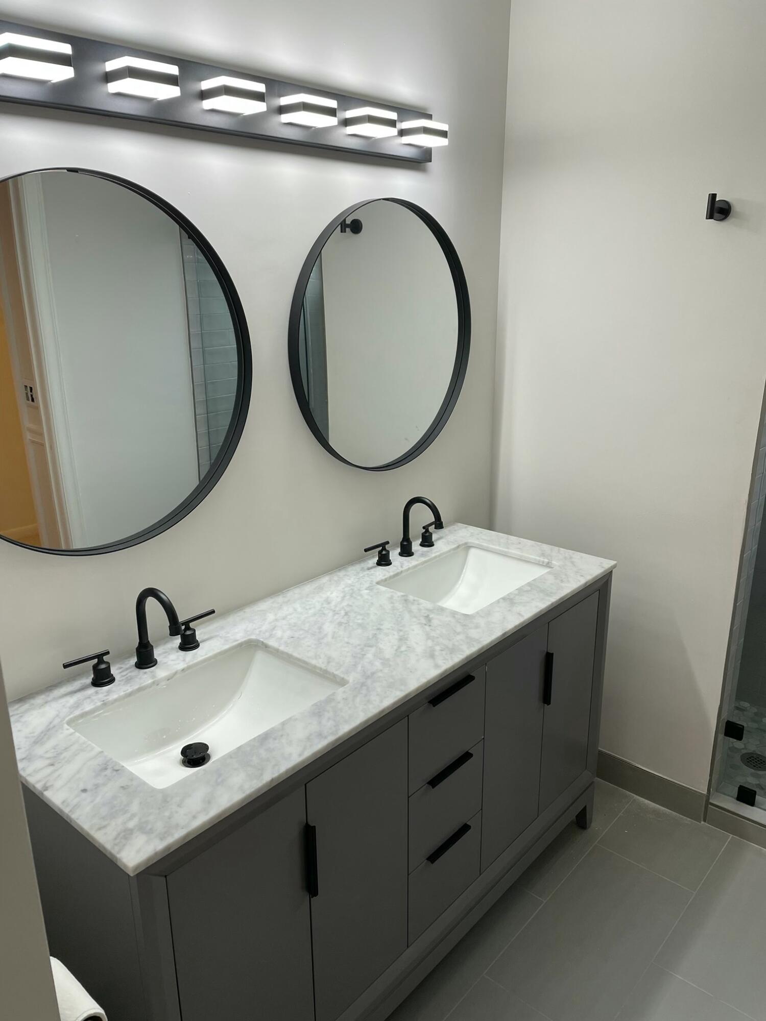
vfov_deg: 67.3
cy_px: 510
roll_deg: -0.1
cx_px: 383
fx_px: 767
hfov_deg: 53.1
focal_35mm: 26
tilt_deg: -18.5
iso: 64
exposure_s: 1/120
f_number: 1.6
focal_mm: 4.2
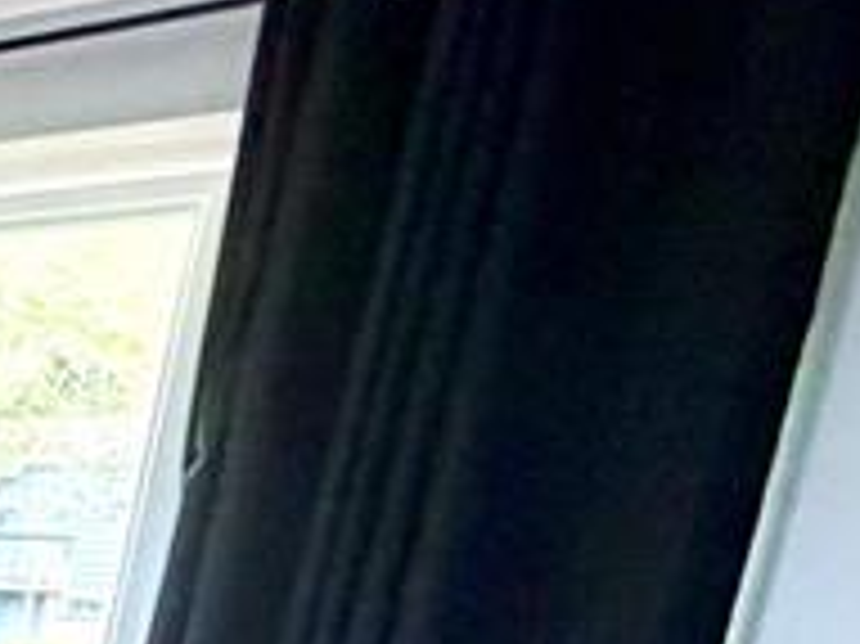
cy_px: 1090
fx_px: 1862
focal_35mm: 75
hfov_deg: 17.0
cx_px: -964
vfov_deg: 16.9
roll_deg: -2.8
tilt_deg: -13.9
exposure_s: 1/81
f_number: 2.2
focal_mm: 2.22
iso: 320
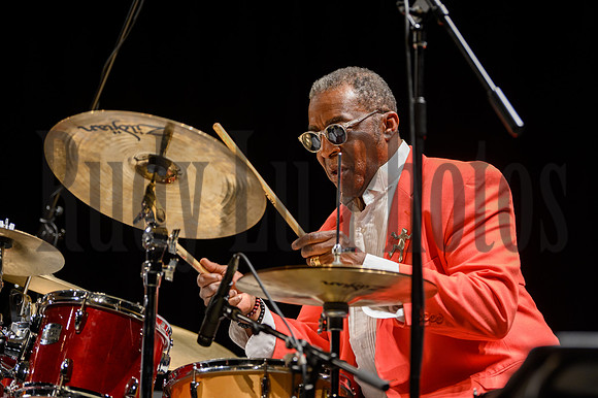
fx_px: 2025
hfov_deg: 16.8
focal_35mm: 122
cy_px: 199
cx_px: 299
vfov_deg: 11.2
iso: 2200
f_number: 2.8
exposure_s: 1/200
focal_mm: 122
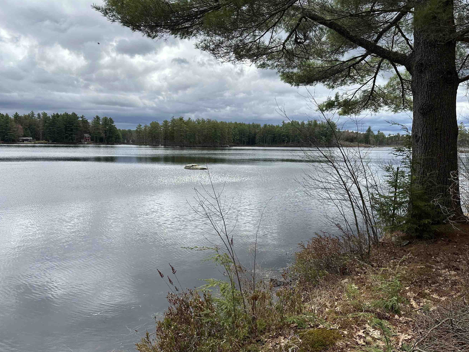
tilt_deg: -6.7
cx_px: 229
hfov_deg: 63.4
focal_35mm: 28
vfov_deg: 49.7
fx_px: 379
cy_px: 193
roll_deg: -0.4
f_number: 1.78
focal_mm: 6.86
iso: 80
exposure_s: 1/3717
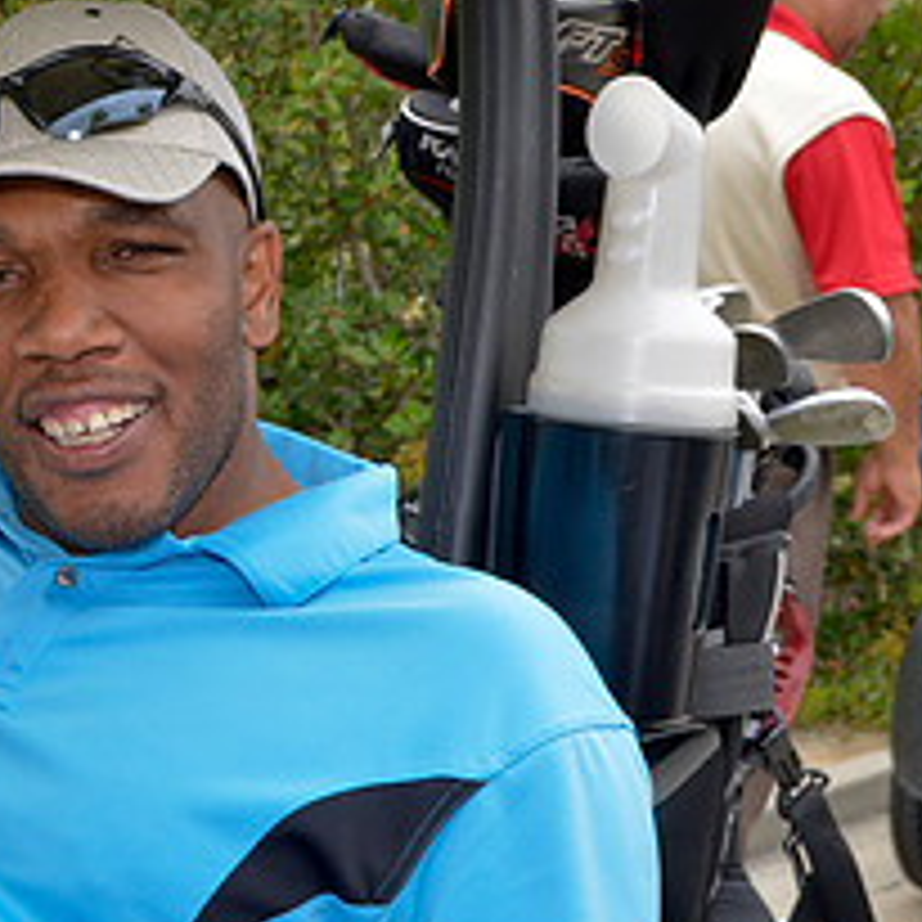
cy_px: 486
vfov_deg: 17.9
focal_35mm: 97
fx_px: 2929
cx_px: -328
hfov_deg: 16.7
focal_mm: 27
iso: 200
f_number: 8
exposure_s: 1/200
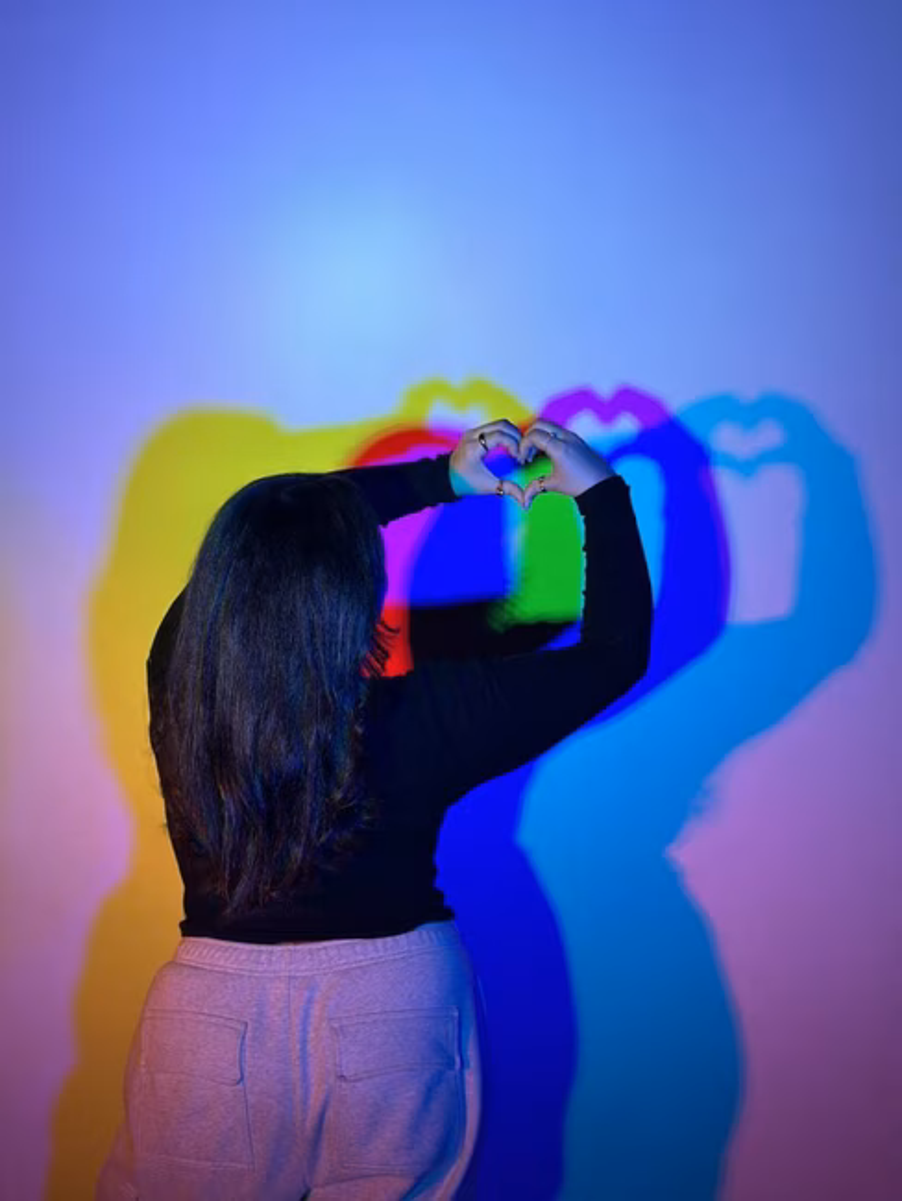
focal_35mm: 48
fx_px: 1667
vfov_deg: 39.6
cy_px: 600
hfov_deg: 30.3
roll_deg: -4.6
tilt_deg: -5.1
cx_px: 451
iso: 125
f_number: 1.78
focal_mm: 6.86
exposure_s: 1/89
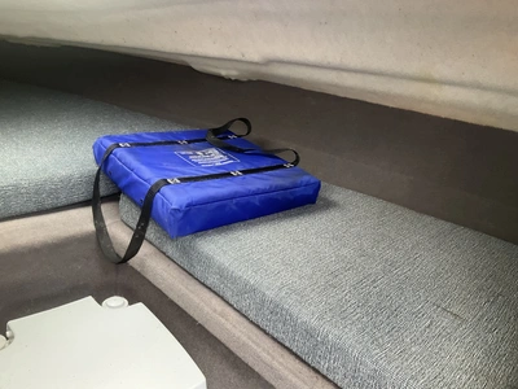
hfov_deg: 61.7
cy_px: 194
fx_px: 434
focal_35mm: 29
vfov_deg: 48.2
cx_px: 259
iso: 64
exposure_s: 1/82
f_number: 1.8
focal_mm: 3
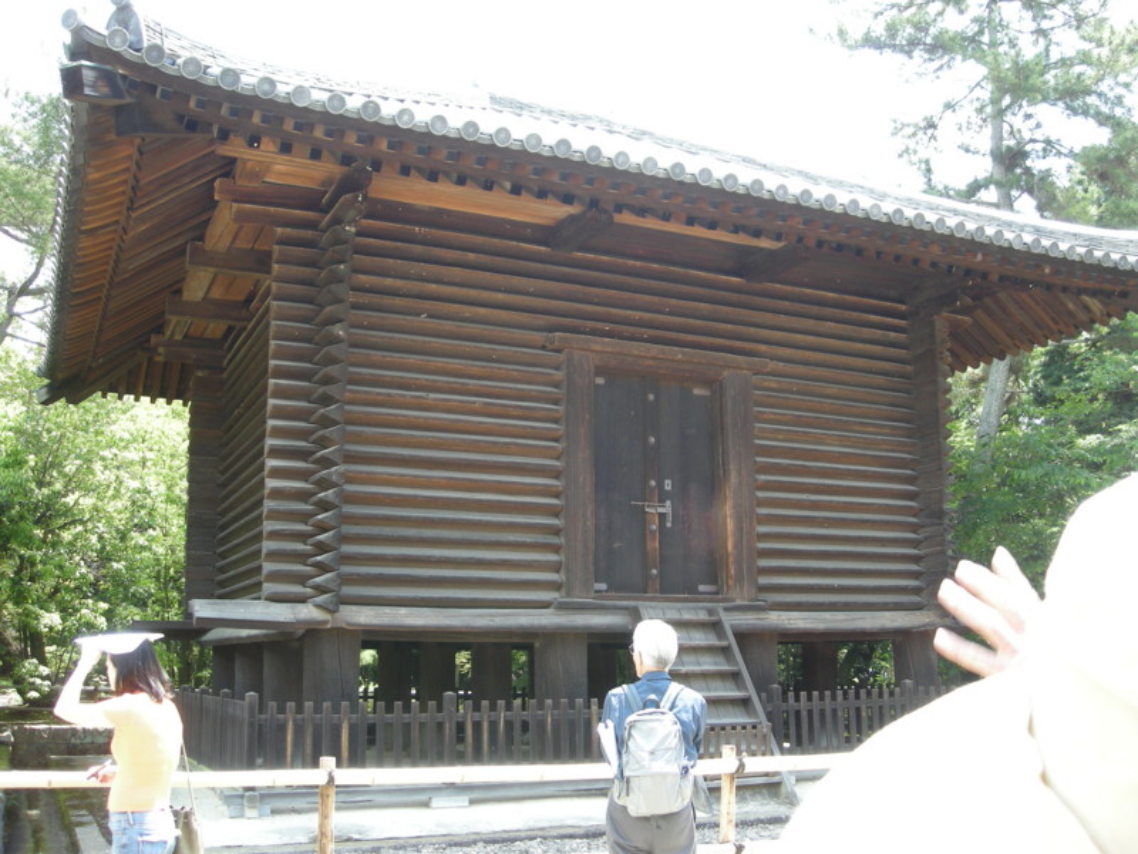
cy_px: 427
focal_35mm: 35
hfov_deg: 52.6
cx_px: 569
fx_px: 1151
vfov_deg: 40.7
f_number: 2.8
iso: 50
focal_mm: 5.7
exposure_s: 1/81.3
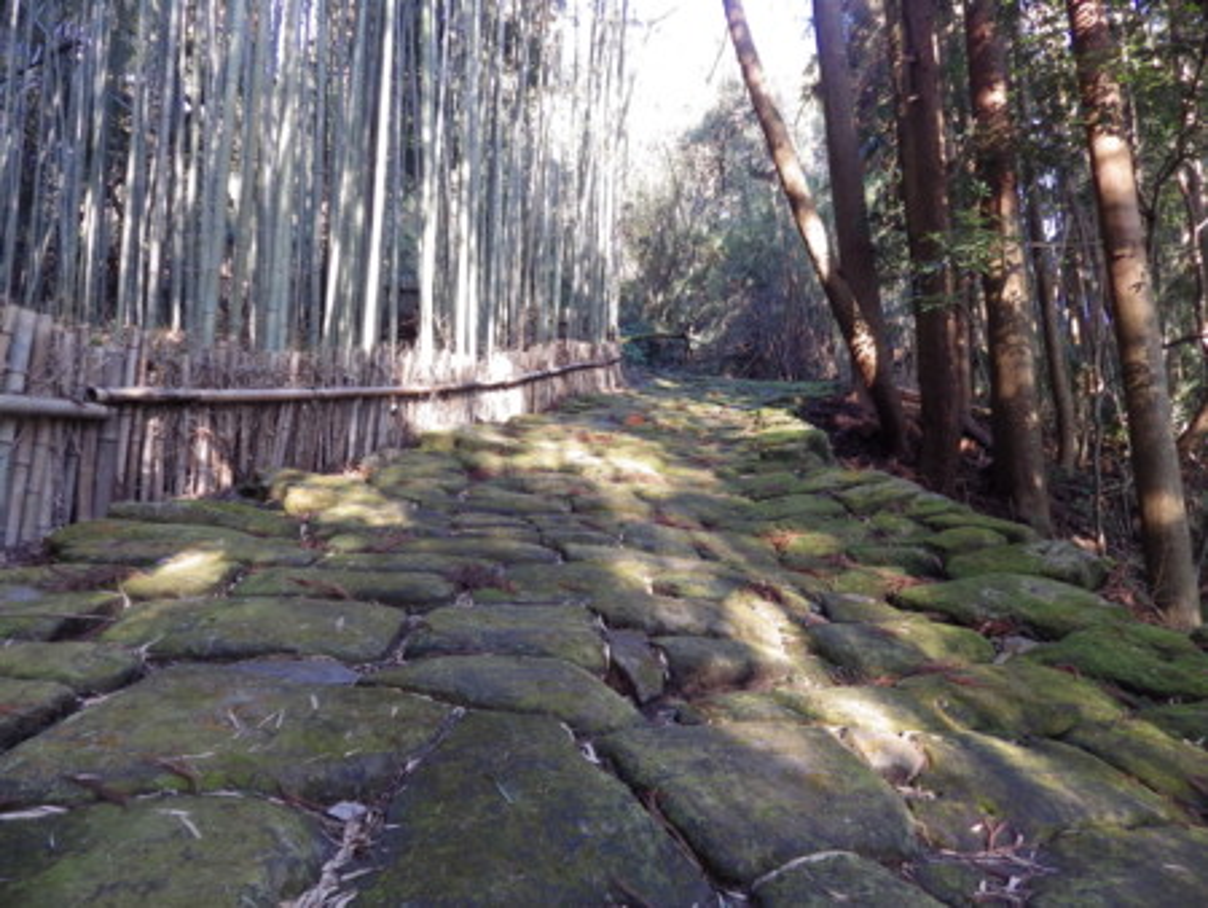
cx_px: 604
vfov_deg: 61.1
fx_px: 768
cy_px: 454
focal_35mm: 22
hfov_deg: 76.4
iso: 200
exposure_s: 1/45
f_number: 3.1
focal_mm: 4
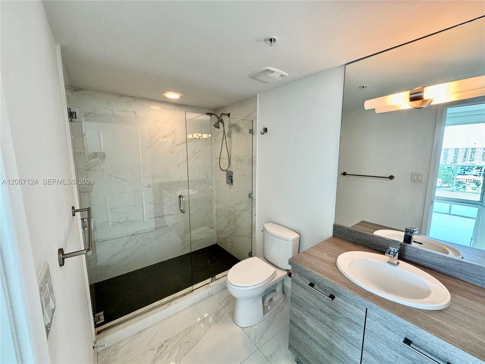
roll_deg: -0.1
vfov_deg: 85.7
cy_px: 182
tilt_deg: -8.2
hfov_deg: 102.1
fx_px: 196
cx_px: 242
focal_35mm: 14
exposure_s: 1/120
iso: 250
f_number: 2.2
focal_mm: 2.22
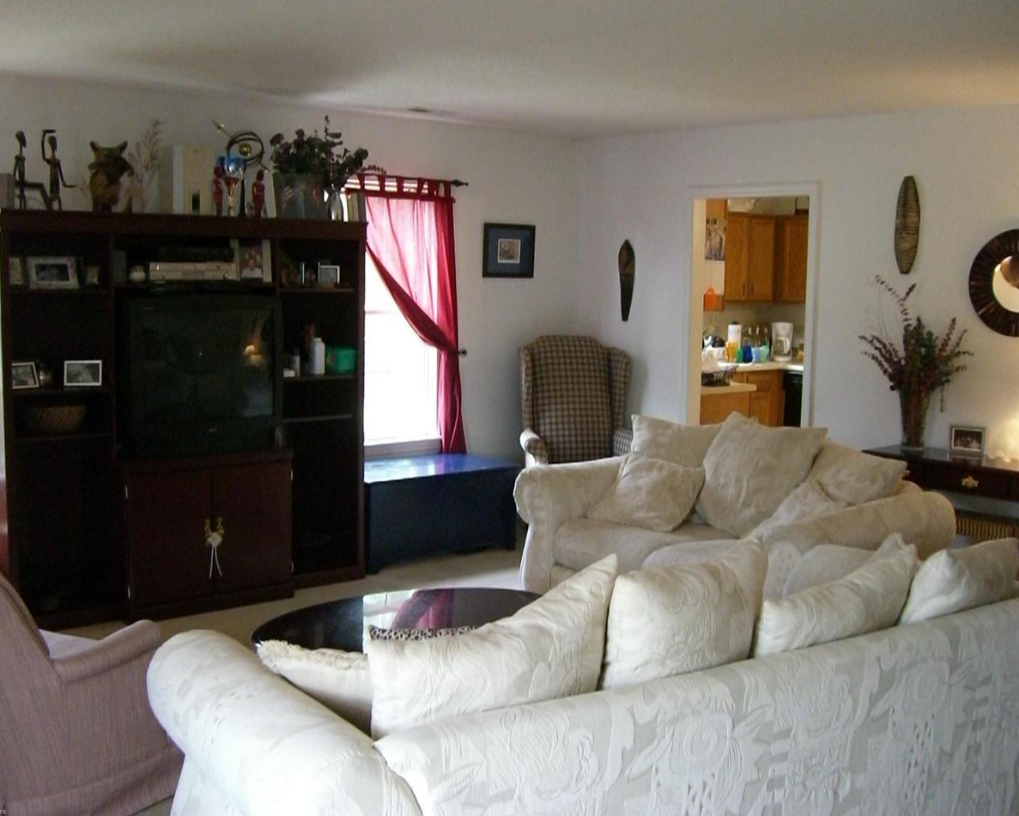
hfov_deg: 45.8
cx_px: 514
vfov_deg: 37.3
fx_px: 1207
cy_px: 405
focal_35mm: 40
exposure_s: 1/100
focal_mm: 6.2
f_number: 2.7
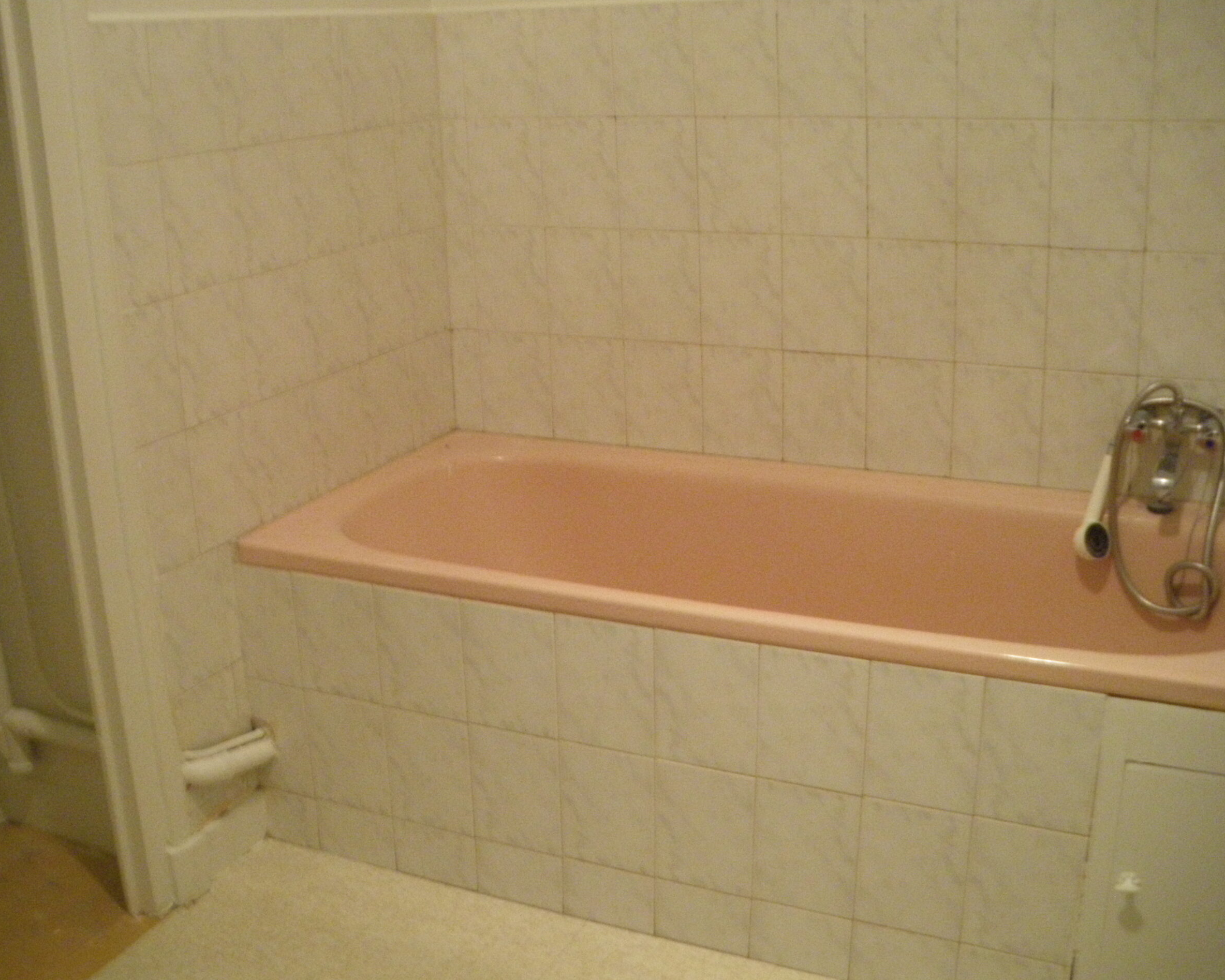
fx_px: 1378
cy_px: 492
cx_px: 574
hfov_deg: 47.9
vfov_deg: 39.2
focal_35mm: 38
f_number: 3.5
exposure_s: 1/13
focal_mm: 6.3
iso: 800
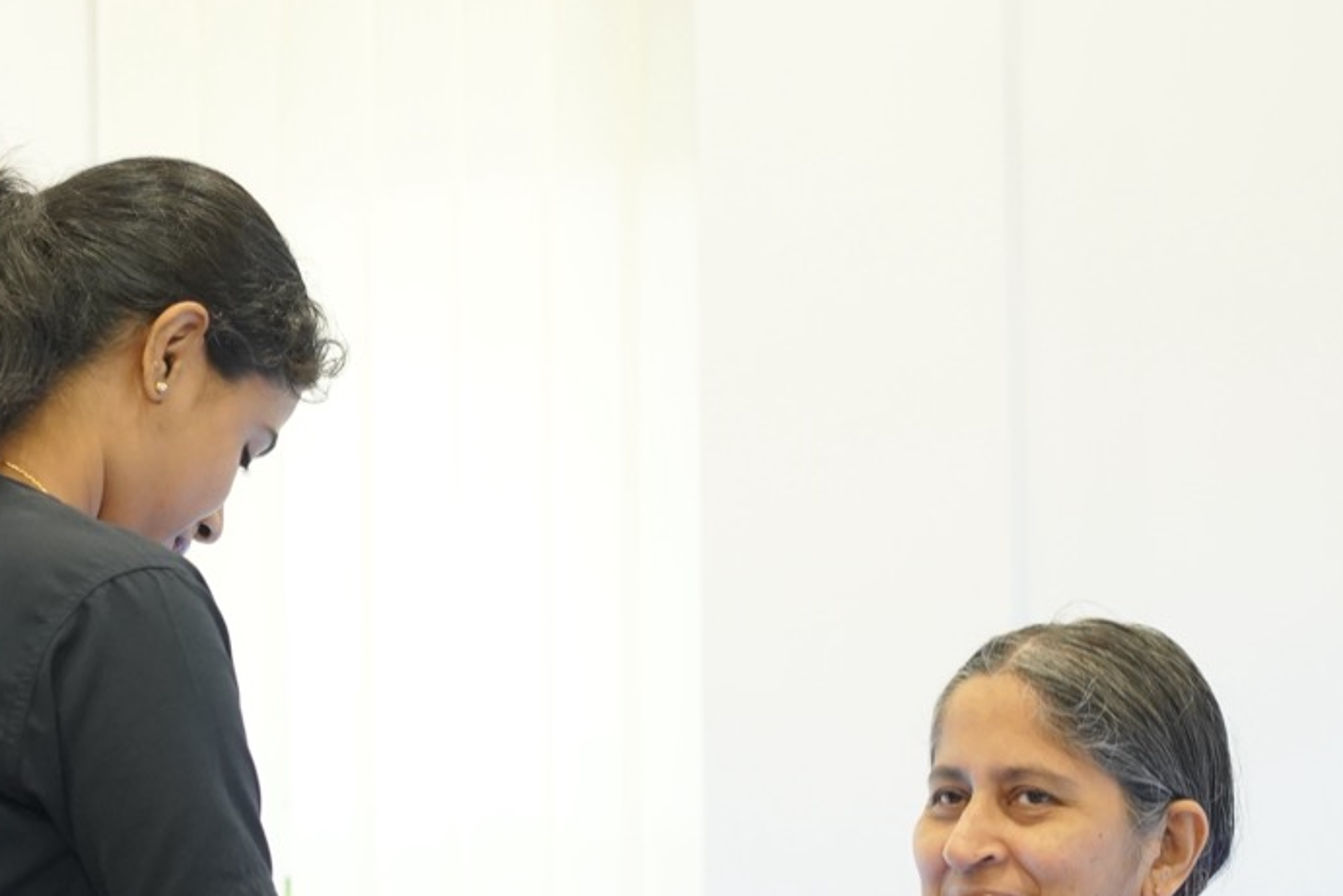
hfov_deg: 25.0
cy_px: 1013
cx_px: 533
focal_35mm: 81
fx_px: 3022
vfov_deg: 16.3
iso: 2500
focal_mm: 35
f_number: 2.8
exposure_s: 1/200
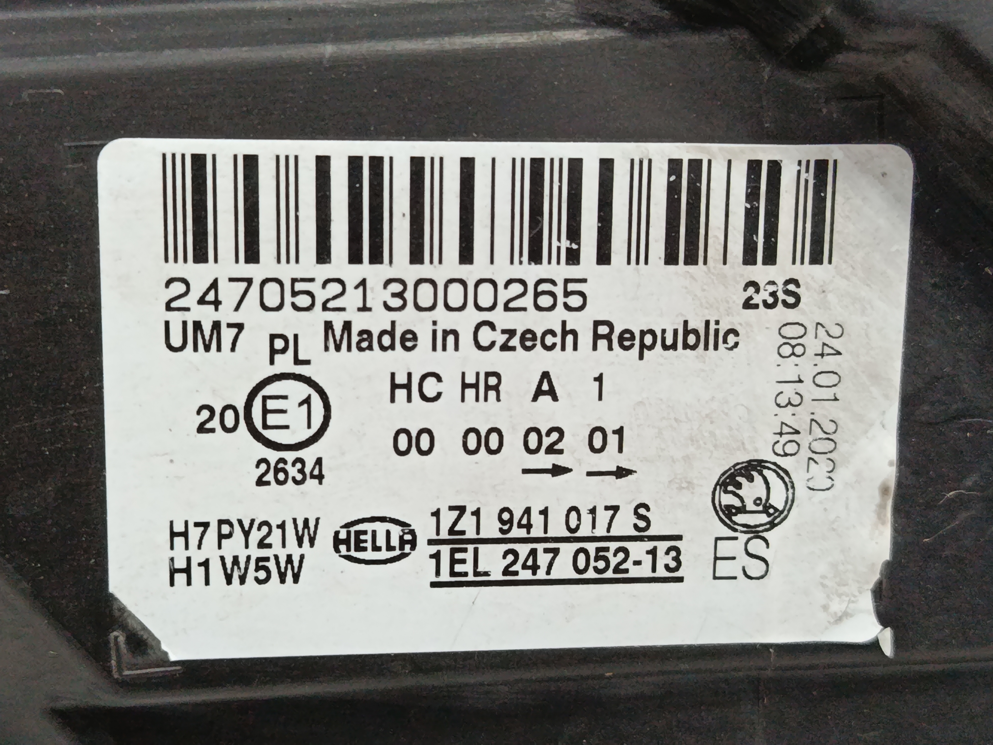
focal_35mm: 58
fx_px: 1664
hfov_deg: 33.2
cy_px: 372
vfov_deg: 25.2
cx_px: 496
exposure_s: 1/50
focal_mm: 5.24
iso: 1190
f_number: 1.7
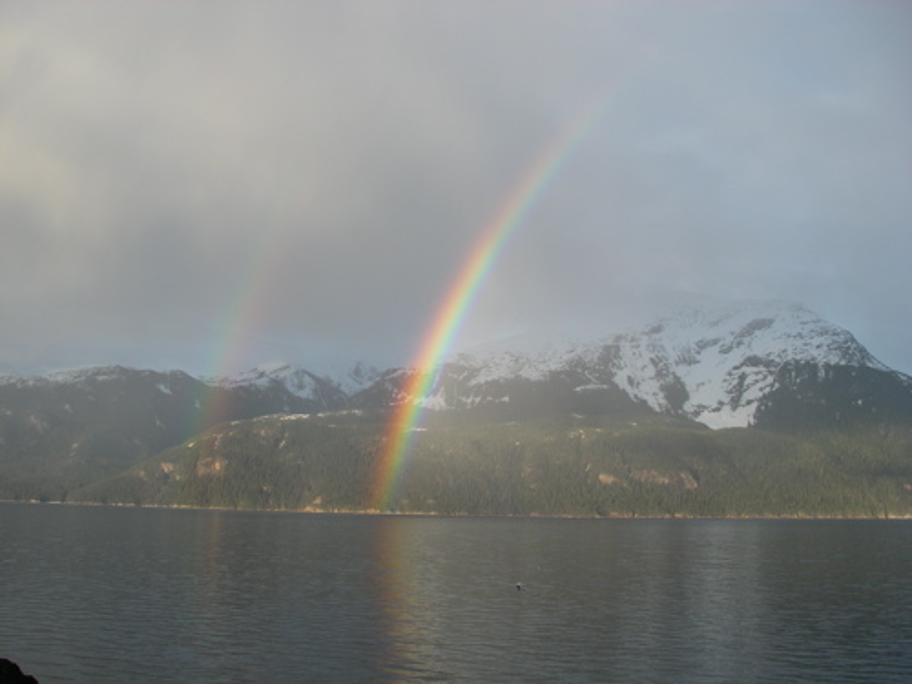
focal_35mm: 38
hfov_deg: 49.0
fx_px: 1001
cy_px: 342
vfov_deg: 37.7
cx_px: 456
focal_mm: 6.3
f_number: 6.6
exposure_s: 1/80
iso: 64
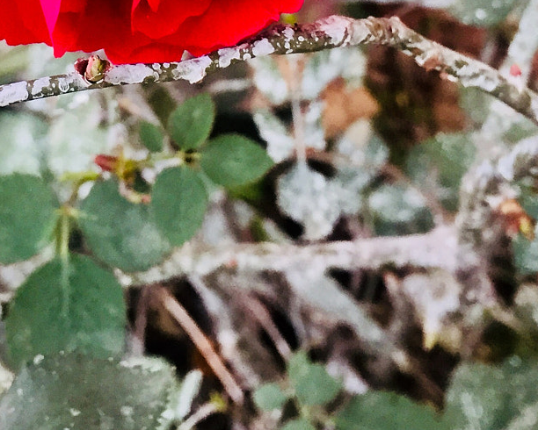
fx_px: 1179
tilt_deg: -65.4
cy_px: -89
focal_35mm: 74
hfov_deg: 25.4
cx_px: 144
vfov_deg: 19.5
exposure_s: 1/33
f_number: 2.2
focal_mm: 4.15
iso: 80
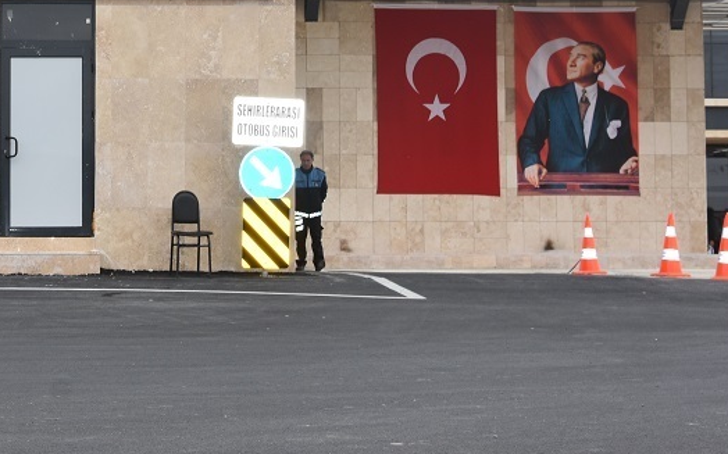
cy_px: 0
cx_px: 100
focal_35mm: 125
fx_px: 2479
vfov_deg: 10.4
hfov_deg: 16.5
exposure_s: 1/250
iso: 250
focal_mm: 42
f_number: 8
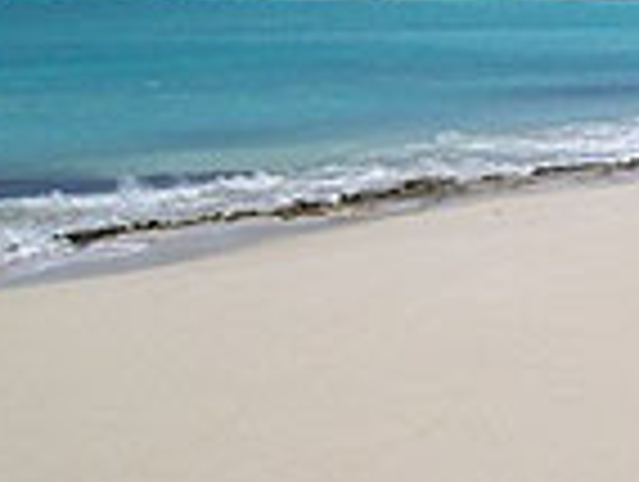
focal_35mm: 114
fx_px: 2108
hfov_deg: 16.3
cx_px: 842
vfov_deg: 13.0
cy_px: 86
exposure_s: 1/1401
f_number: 4.8
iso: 80
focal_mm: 6
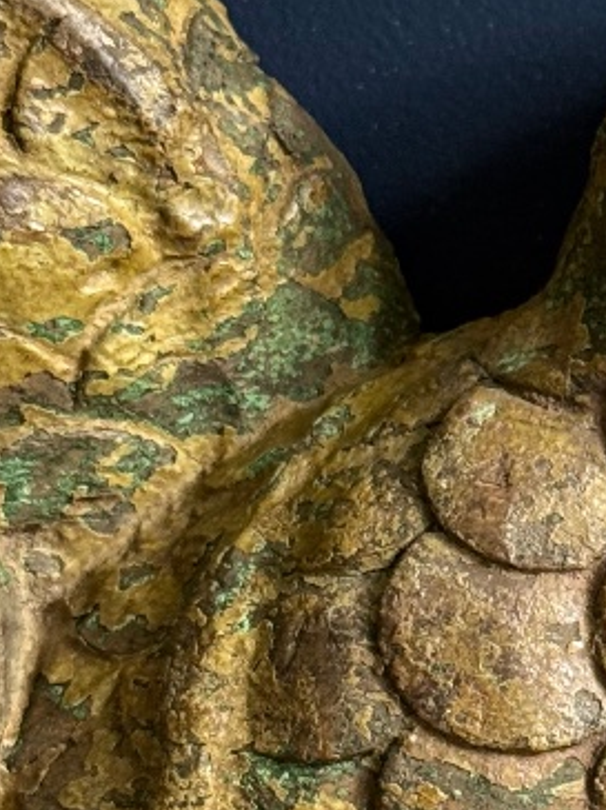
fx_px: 3694
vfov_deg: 12.5
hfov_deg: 9.1
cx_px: 957
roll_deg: -0.5
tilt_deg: -1.1
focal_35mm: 158
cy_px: 595
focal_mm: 6.76
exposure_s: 1/60
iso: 125
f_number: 1.78
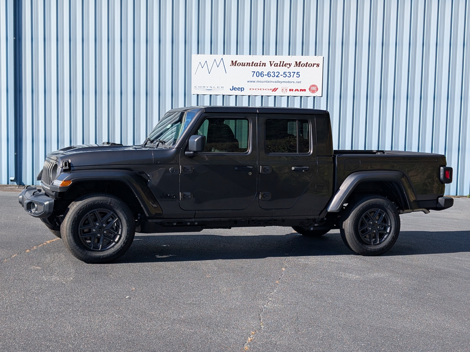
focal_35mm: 49
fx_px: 665
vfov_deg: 29.7
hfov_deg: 38.9
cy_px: 176
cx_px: 235
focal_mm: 6.9
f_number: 1.68
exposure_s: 1/834
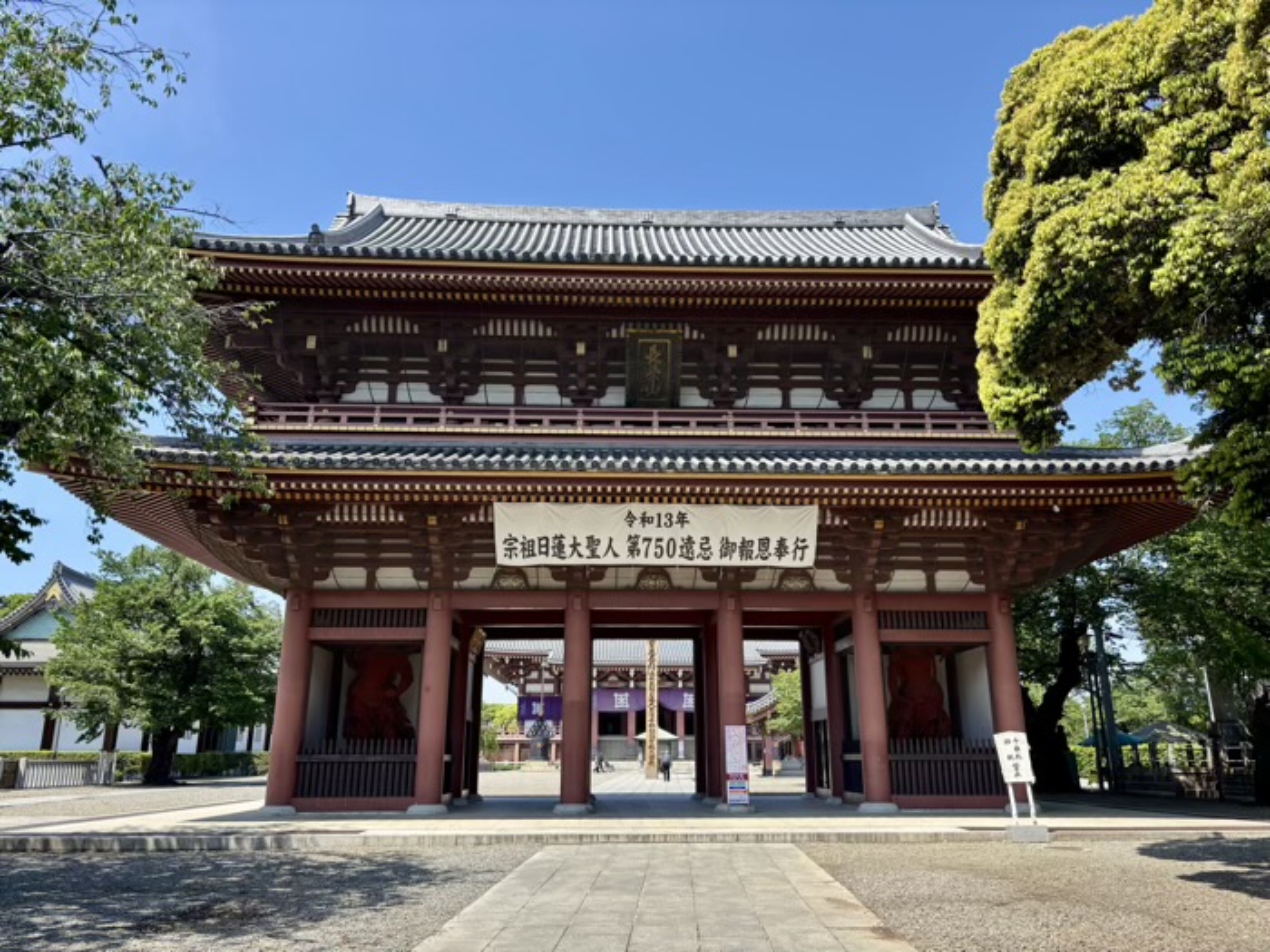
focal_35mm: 26
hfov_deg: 67.3
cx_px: 635
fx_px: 954
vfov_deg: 53.1
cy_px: 476
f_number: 1.6
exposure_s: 1/1437
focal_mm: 5.96
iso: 50
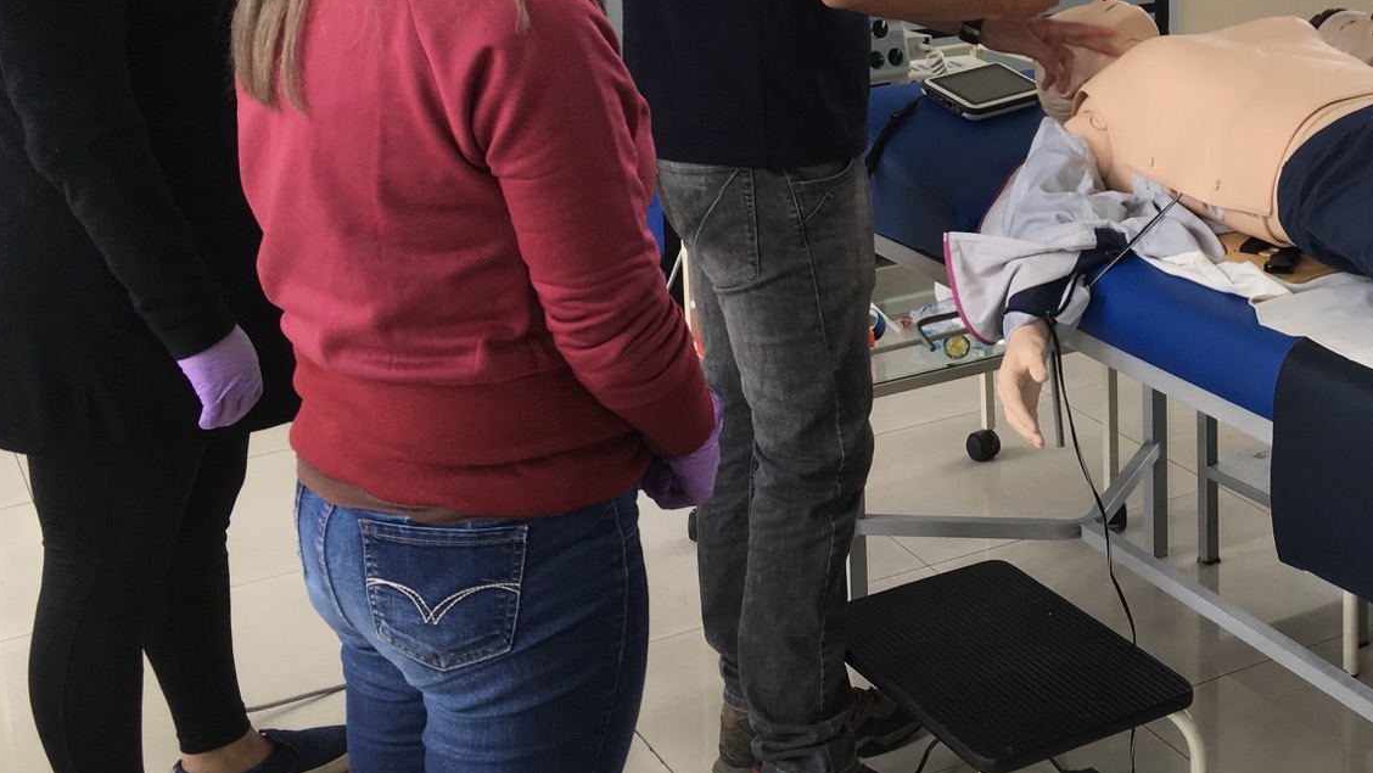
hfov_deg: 35.7
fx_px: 2039
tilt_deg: -11.7
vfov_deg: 21.0
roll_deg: +0.3
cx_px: 1147
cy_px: 86
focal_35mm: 56
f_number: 2.2
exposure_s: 1/120
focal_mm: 4.15
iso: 32
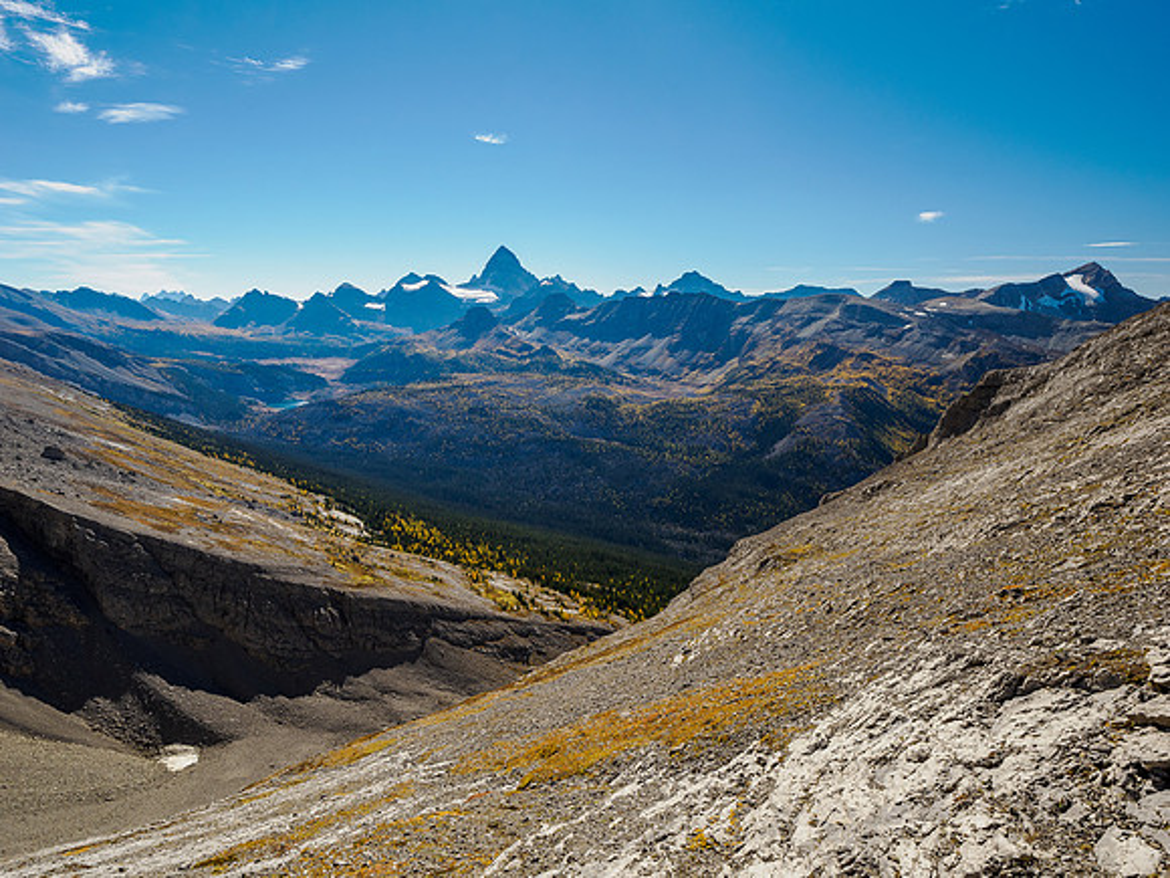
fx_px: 811
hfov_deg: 71.6
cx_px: 585
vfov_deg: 56.8
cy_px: 439
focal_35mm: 24
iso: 200
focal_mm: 12
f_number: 8
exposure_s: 1/160
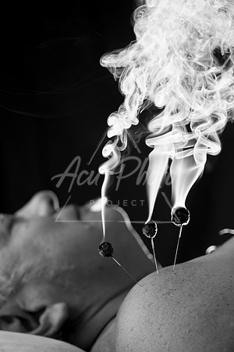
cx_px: 117
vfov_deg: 19.5
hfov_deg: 13.0
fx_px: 1024
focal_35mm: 105
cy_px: 176
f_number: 5
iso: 800
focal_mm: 105
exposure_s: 1/200
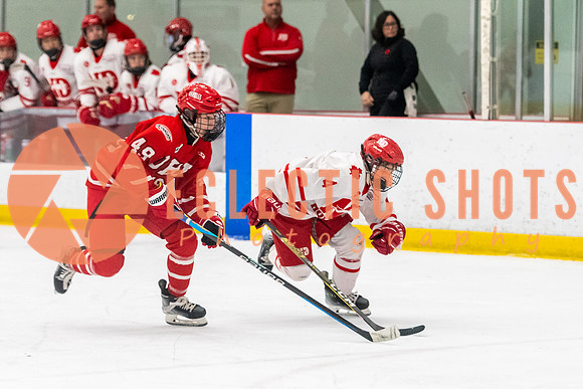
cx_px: 291
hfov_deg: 9.1
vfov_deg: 6.1
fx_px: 3674
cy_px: 224
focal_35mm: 227
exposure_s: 1/800
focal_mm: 105
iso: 4000
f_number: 2.8
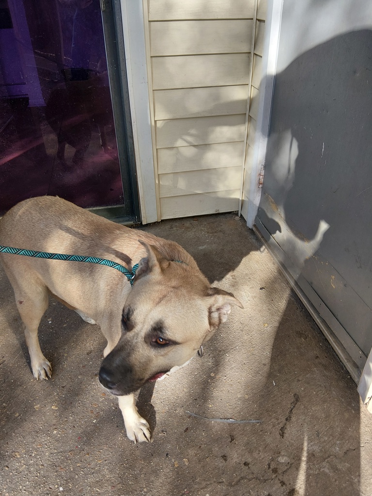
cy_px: 248
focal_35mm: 26
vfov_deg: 67.3
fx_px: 373
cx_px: 186
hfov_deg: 53.1
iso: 20
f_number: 1.8
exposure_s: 1/120
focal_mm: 3.86
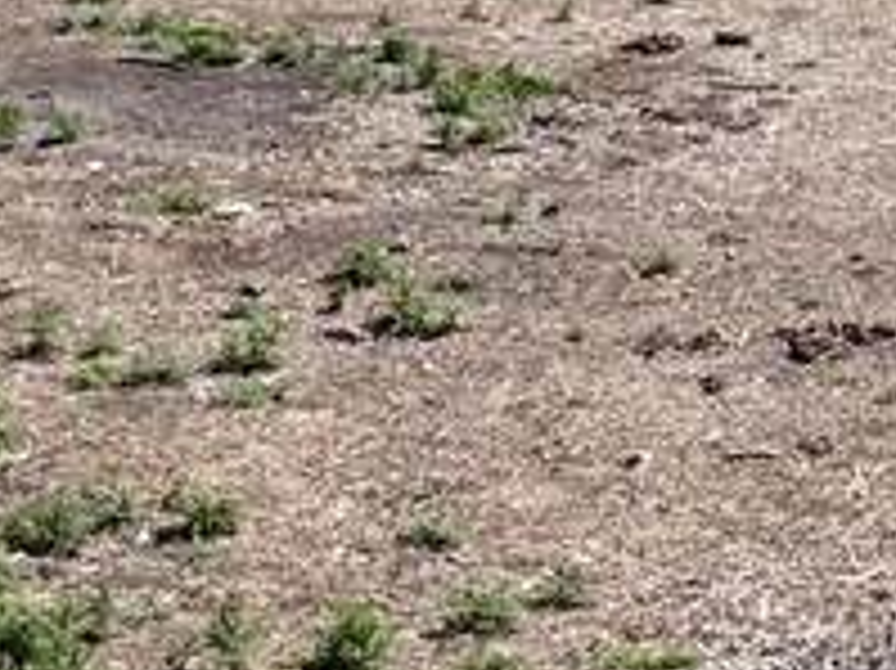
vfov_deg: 16.4
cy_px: 238
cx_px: 698
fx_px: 2328
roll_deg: +0.3
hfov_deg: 21.6
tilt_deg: -15.1
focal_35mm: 90
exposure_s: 1/1709
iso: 40
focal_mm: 2.22
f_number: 2.2
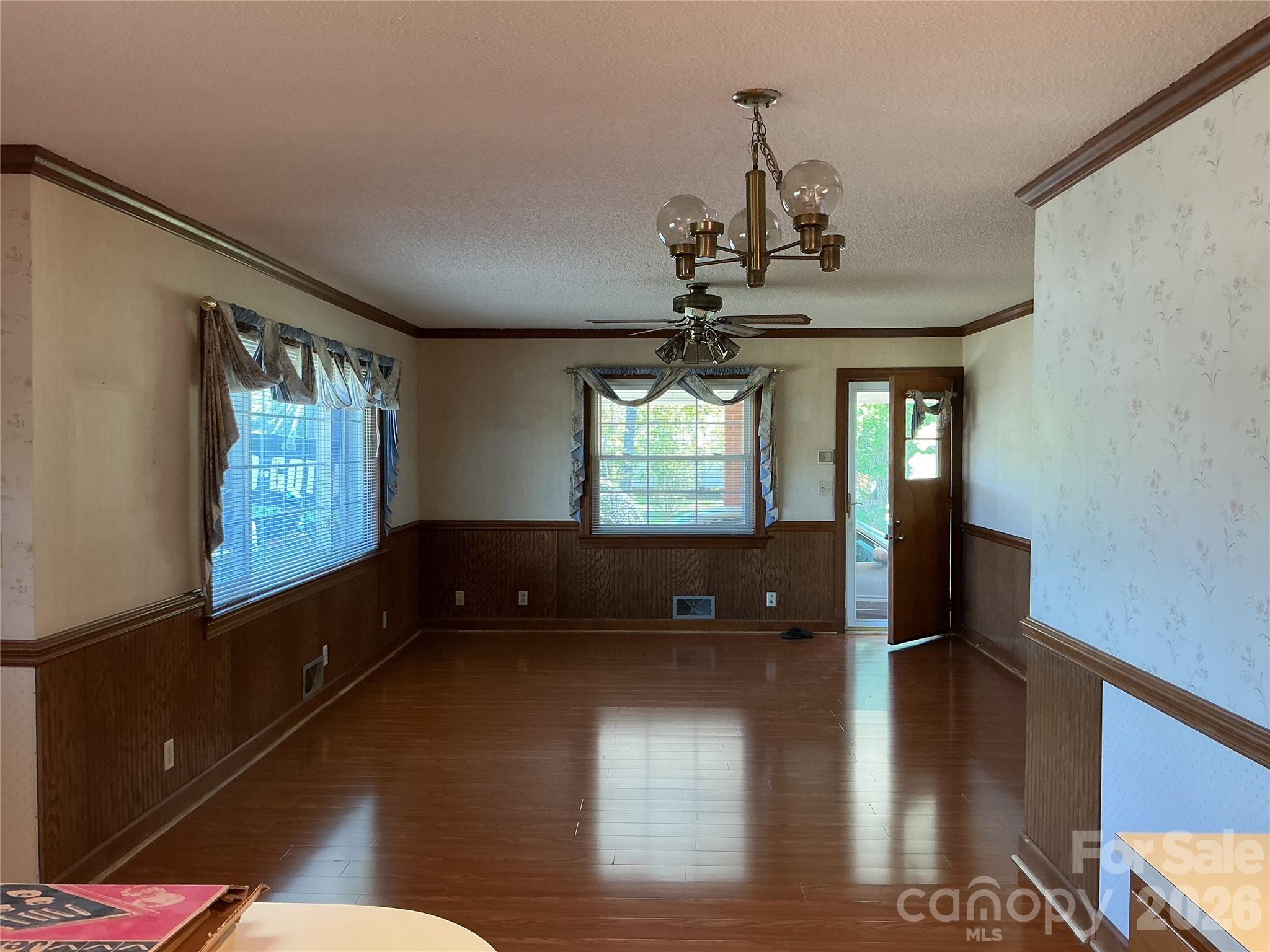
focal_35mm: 29
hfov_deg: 61.7
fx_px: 1064
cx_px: 635
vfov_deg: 48.2
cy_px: 476
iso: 100
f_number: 1.8
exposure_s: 1/60
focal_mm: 3
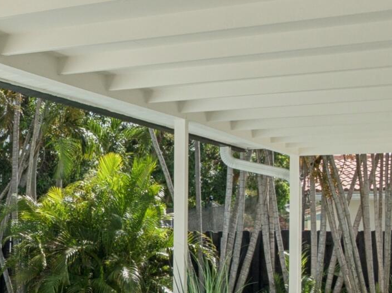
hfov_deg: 24.1
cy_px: 298
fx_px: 838
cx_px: -70
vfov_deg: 19.3
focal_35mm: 74
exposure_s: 1/400
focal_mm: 12
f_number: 9
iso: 200
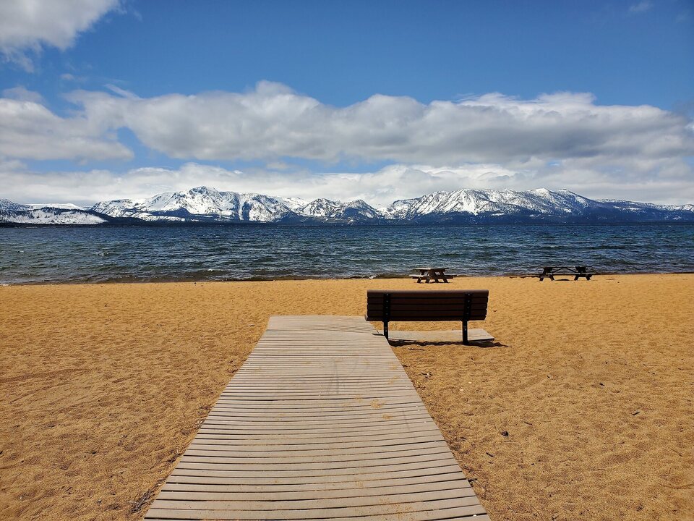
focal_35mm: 26
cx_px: 347
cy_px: 260
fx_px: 521
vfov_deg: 53.1
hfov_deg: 67.3
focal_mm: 4.3
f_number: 2.4
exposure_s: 1/3483
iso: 50
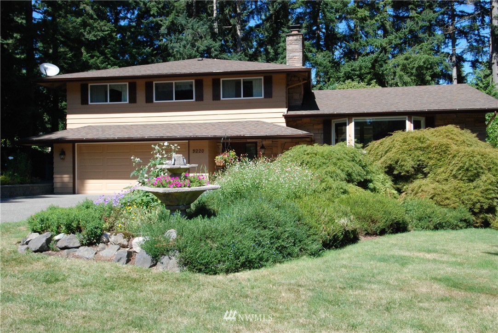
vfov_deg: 40.0
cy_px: 166
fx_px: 457
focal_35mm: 33
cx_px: 249
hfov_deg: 57.2
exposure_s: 1/400
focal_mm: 22
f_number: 10
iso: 640
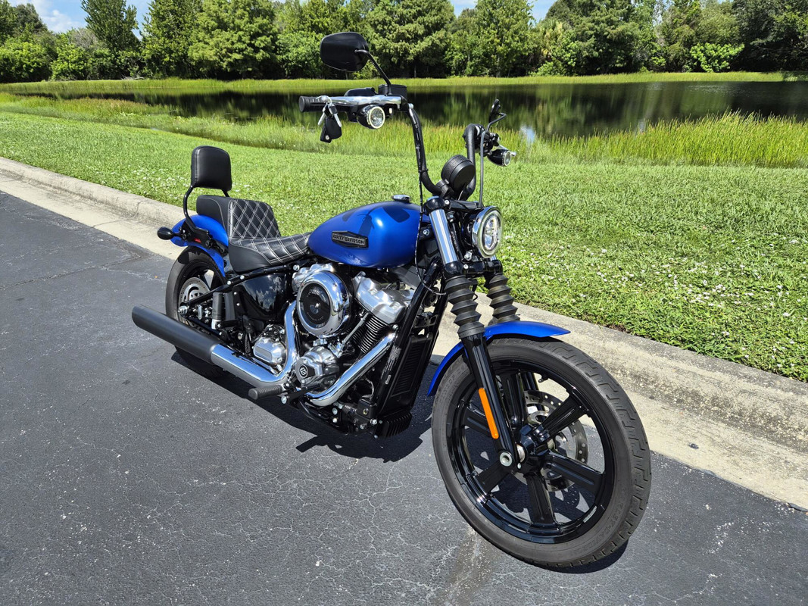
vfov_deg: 58.9
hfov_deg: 73.9
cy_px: 303
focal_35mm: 23
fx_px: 537
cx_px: 404
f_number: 1.8
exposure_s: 1/4576
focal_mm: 5.4
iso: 80
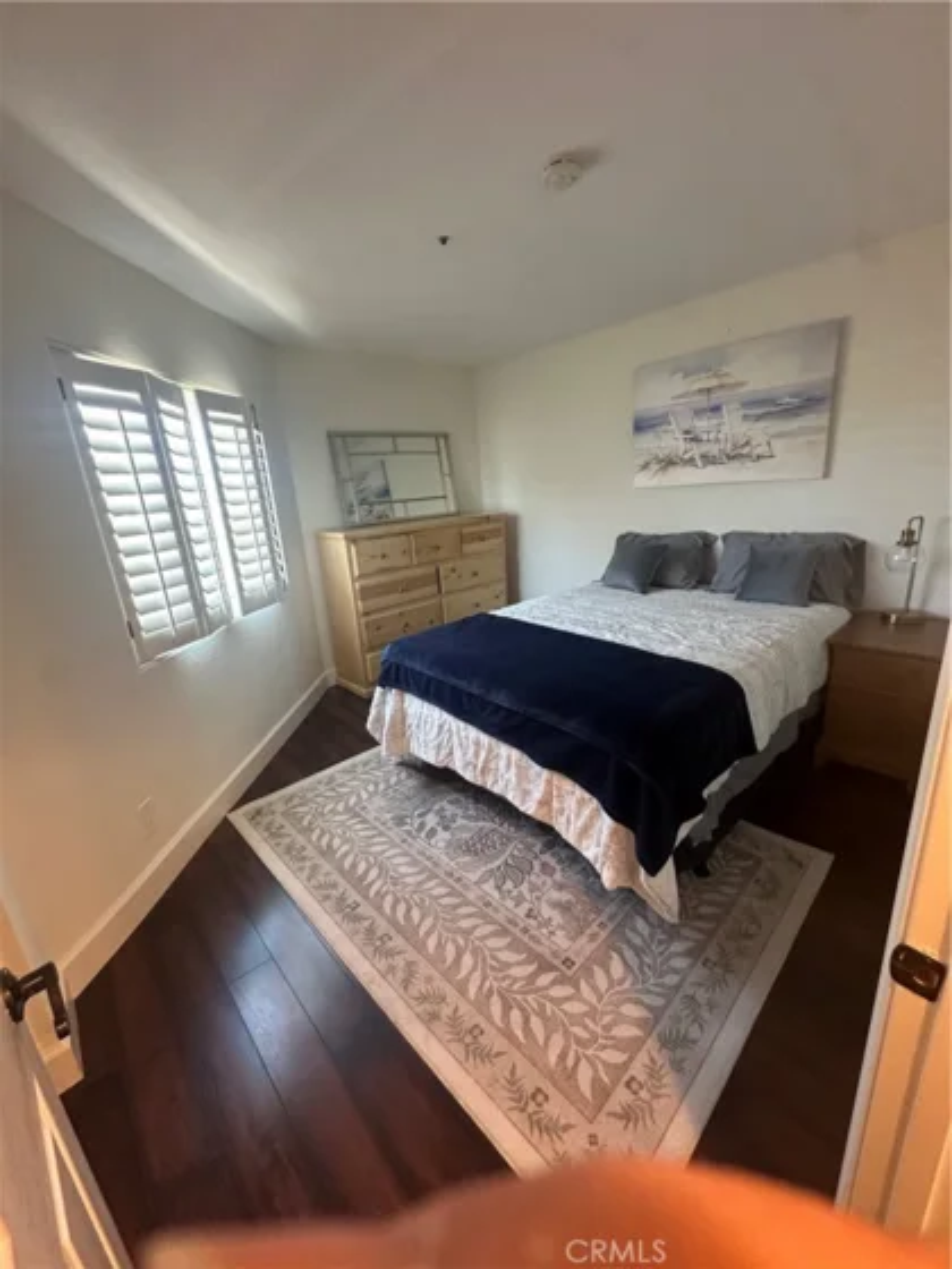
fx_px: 513
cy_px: 634
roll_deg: +2.9
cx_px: 476
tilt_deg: -16.3
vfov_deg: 102.1
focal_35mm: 14
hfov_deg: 85.7
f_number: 2.2
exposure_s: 1/60
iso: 400
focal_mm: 2.22
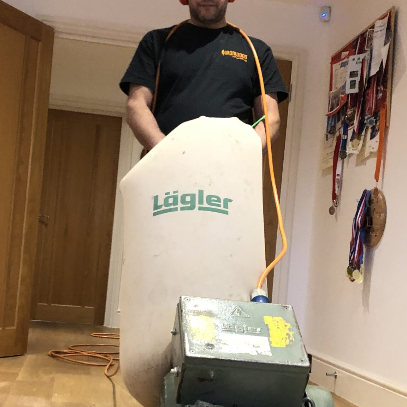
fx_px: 732
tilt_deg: +1.0
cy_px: 256
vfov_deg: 30.9
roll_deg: -4.1
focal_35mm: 55
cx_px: 167
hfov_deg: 31.0
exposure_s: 1/15
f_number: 1.8
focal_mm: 4
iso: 80
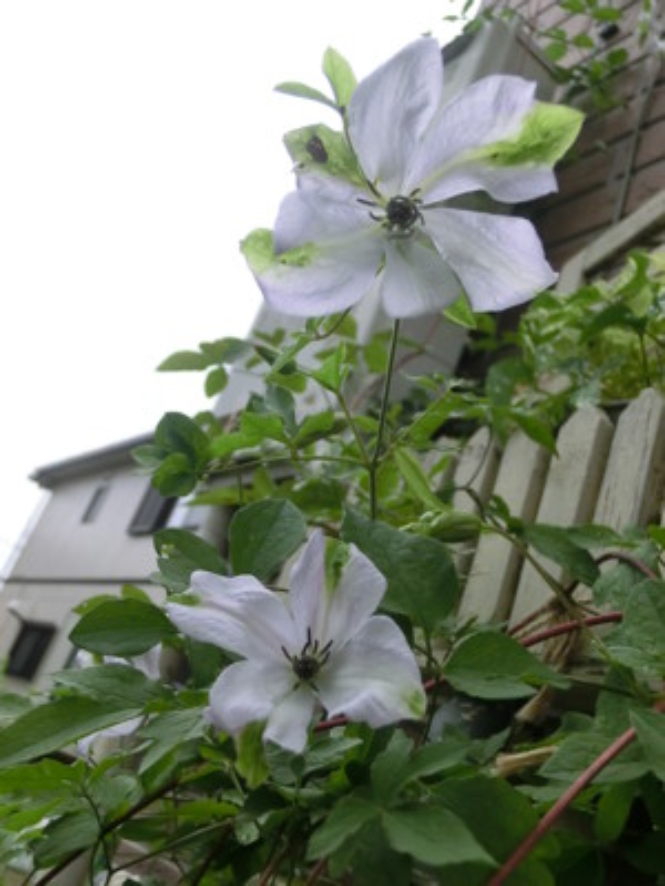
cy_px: 443
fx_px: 1076
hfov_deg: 34.3
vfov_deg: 44.8
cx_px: 332
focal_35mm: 42
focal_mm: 7.38
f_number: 4
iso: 100
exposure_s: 1/320
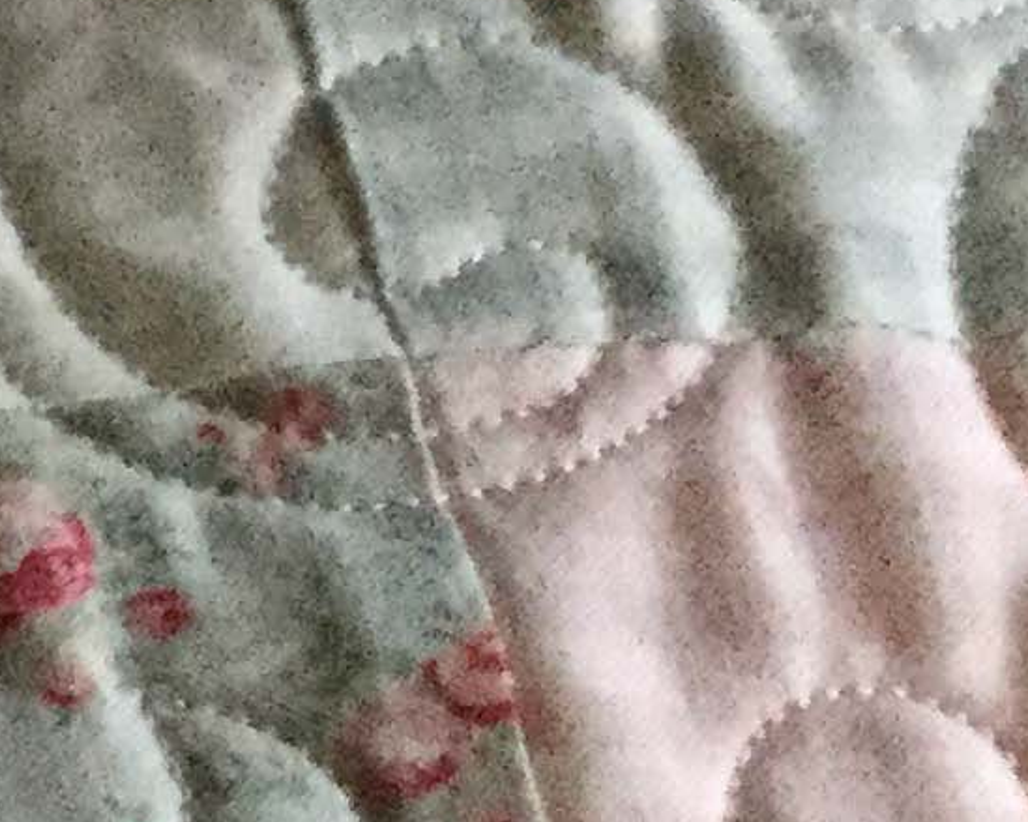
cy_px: 1784
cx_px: -1990
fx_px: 5475
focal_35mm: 180
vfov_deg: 8.1
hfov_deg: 8.9
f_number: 2.4
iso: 200
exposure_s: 1/30
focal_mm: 3.3
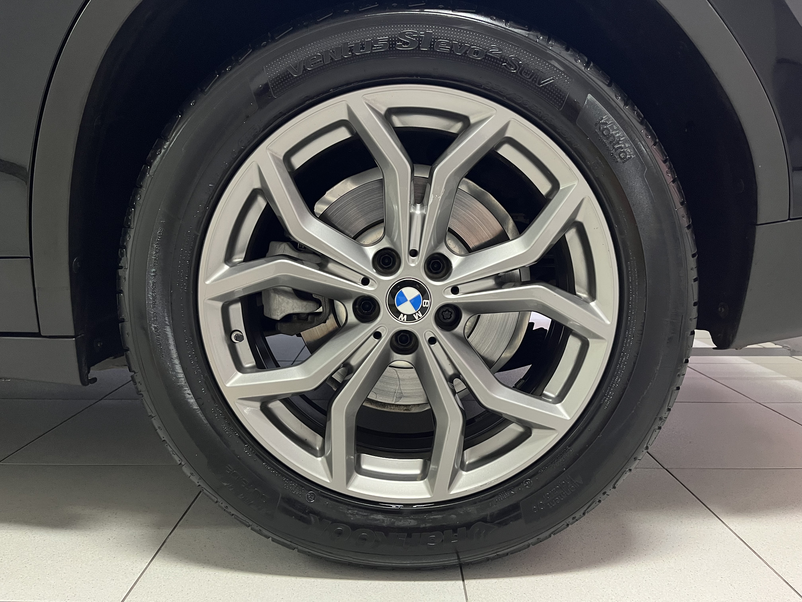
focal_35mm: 26
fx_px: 602
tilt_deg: -8.3
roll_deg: -0.5
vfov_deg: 53.1
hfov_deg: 67.3
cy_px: 301
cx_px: 401
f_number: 1.6
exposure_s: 1/60
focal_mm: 5.1
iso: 500
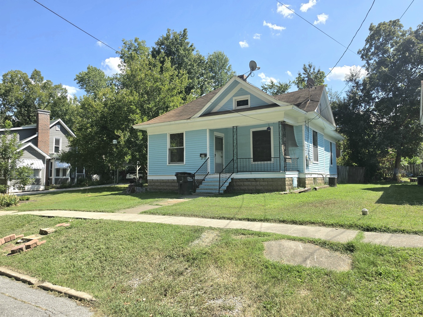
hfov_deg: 73.9
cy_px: 158
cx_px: 212
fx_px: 281
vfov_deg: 58.9
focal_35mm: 23
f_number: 1.4
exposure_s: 1/10000
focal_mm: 6.5
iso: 64
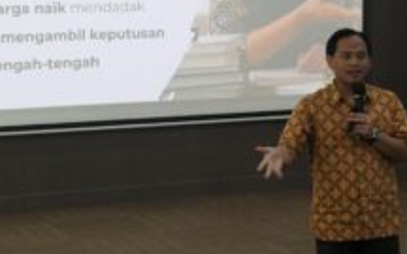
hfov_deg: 17.7
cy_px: 74
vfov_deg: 11.1
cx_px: 219
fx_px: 1309
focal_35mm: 118
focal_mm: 18.3
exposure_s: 1/100
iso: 500
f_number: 2.8
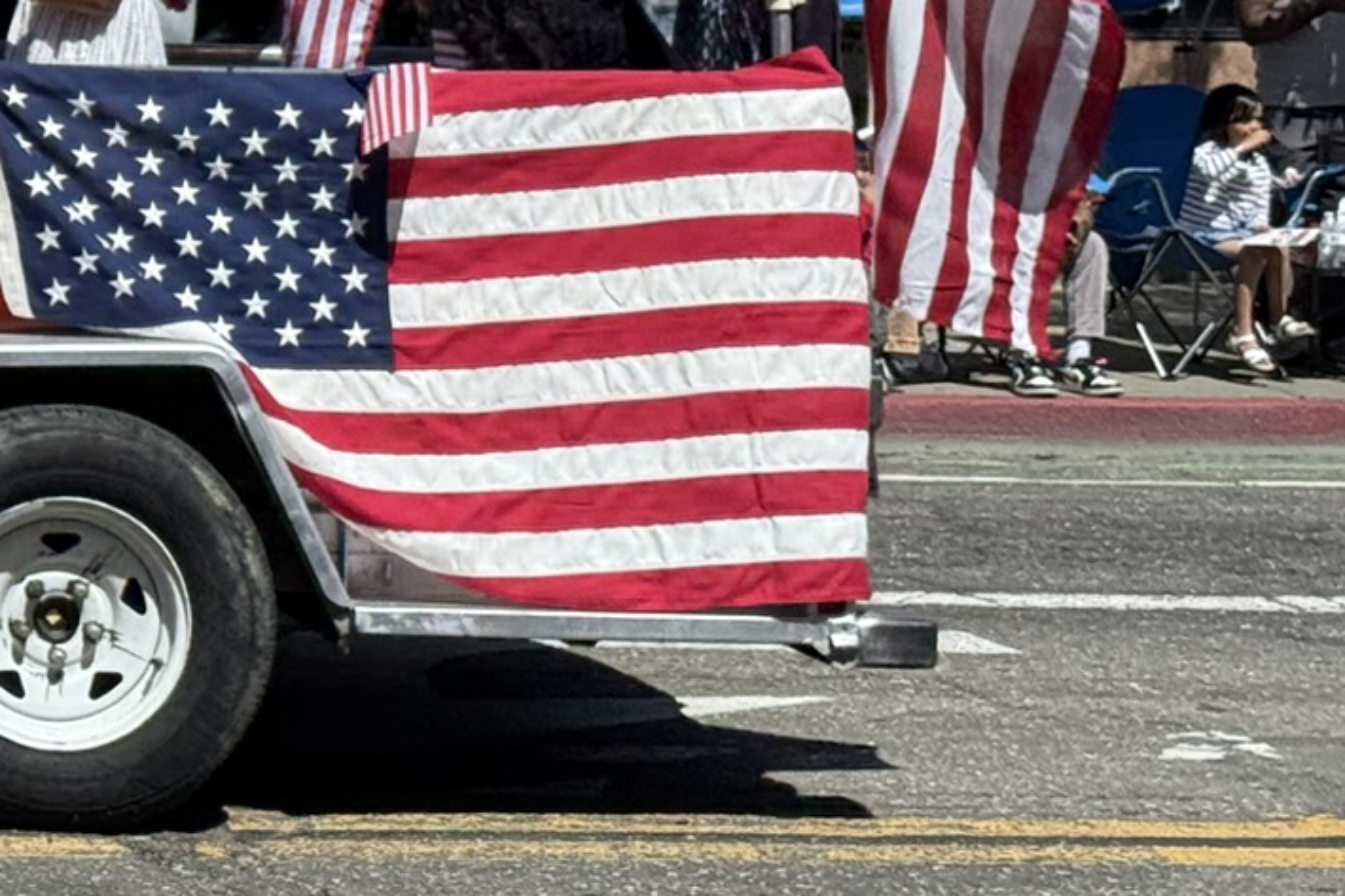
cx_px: -555
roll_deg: -1.1
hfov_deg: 13.6
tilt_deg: -3.7
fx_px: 5378
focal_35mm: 144
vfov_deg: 9.5
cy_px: 144
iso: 64
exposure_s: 1/5587
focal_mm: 6.76
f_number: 1.78
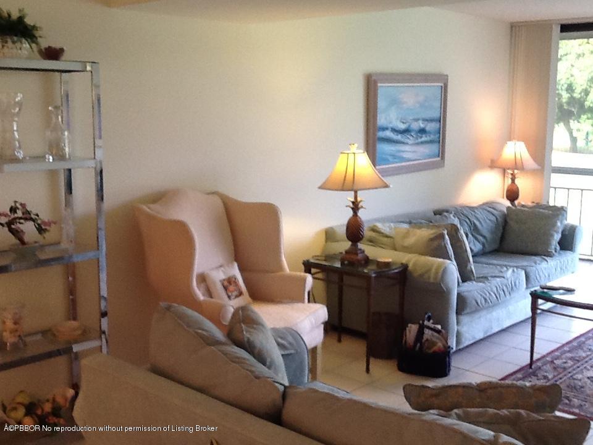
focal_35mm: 44
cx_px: 296
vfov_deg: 32.9
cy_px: 222
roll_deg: +0.5
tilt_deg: -10.0
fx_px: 754
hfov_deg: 42.9
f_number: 2.4
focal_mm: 2.03
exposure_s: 1/30
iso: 50
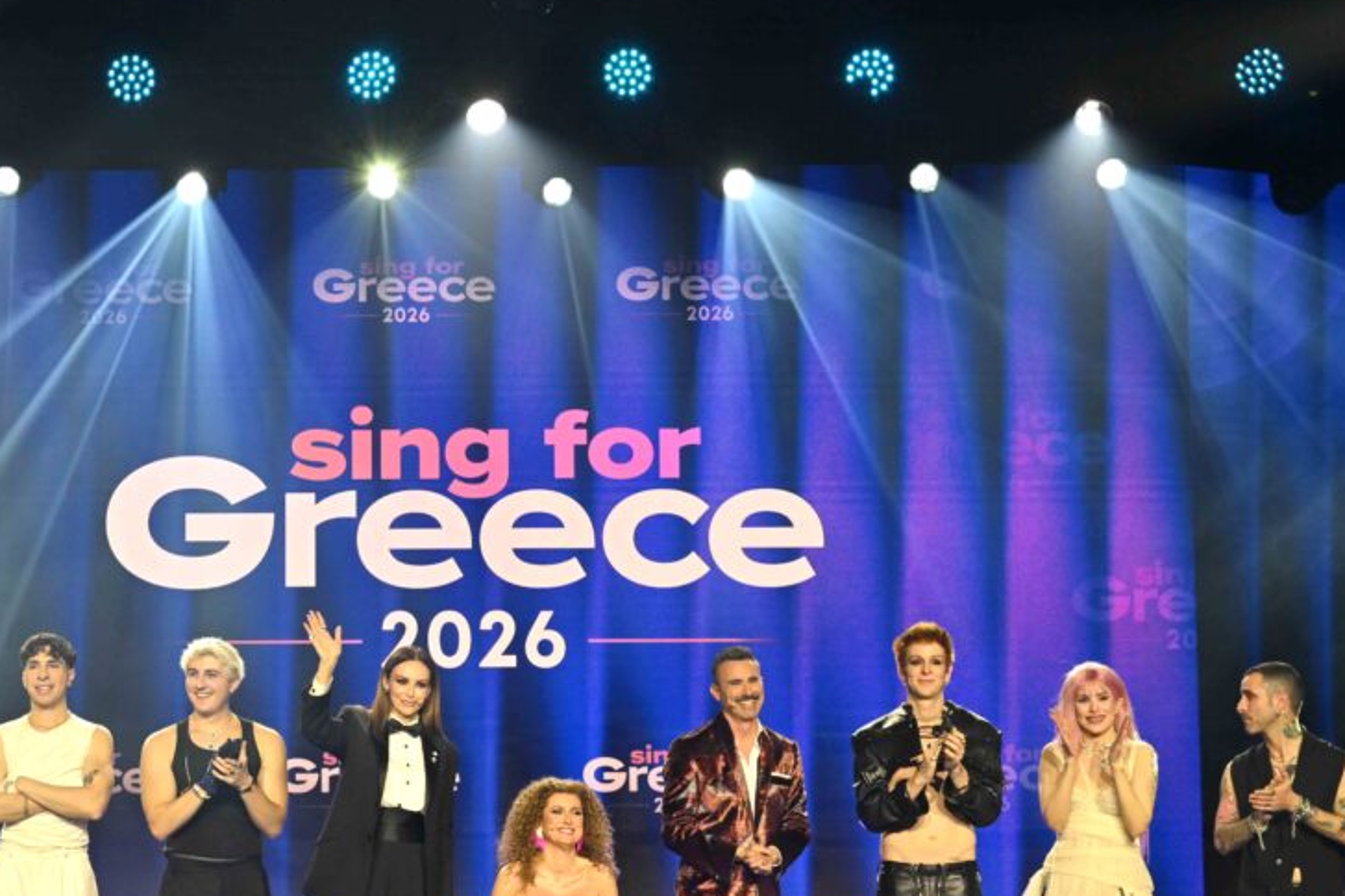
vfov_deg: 16.8
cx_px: 346
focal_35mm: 81
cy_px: 554
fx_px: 3025
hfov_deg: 24.8
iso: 1250
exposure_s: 1/320
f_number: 8
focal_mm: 46
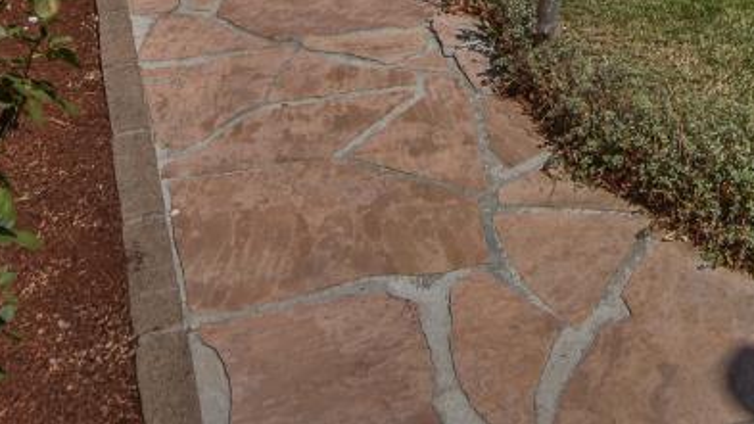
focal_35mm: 60
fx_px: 1200
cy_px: -426
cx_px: 719
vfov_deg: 15.8
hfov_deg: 32.6
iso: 100
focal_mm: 10
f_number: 8
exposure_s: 1/100
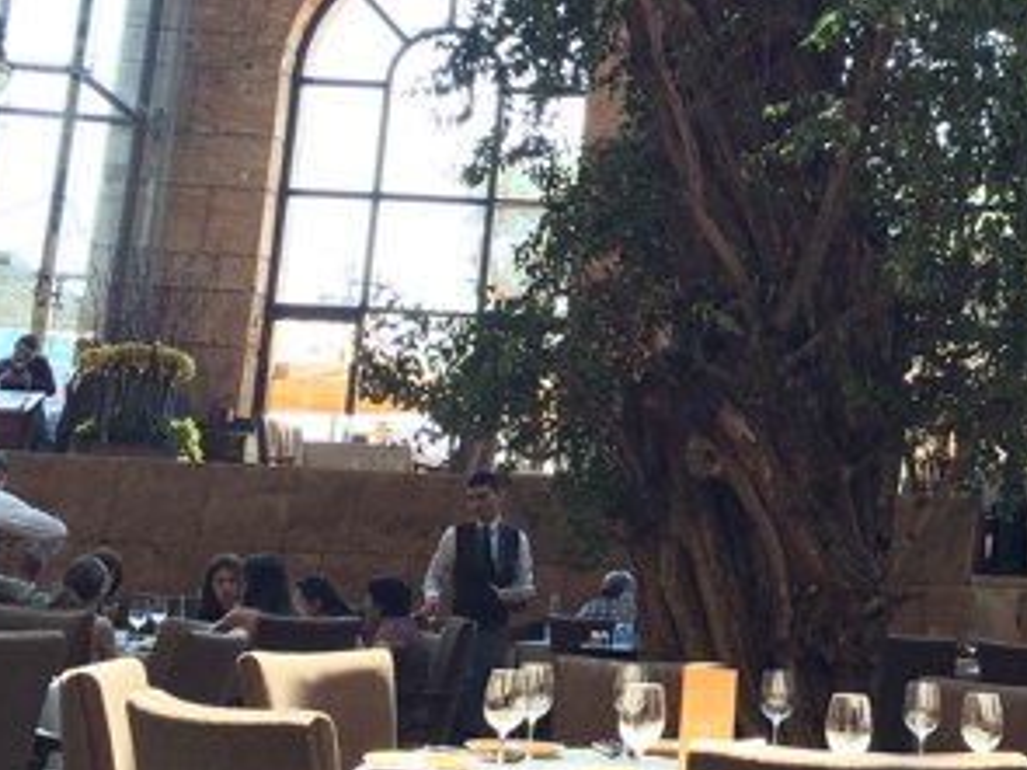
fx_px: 1809
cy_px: 223
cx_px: 832
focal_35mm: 61
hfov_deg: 30.9
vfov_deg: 23.8
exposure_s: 1/120
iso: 50
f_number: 2.2
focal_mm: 4.12
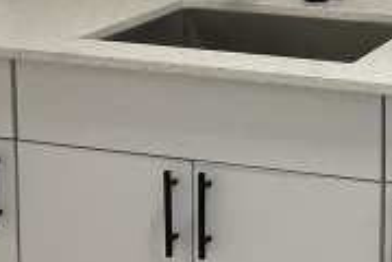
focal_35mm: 120
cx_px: 462
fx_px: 1307
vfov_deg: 11.3
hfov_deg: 16.4
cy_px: -26
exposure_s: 1/120
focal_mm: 4.2
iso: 125
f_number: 1.6
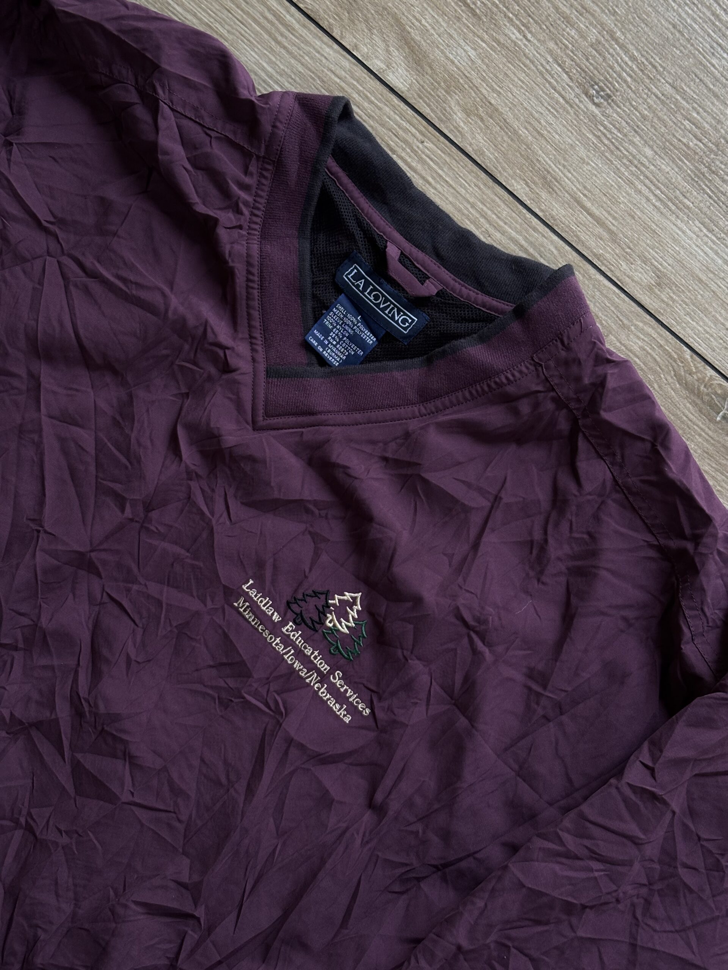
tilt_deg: -83.6
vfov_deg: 36.8
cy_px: 485
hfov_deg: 28.0
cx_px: 364
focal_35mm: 52
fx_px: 1458
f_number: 1.6
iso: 125
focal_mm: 5.96
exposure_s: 1/60
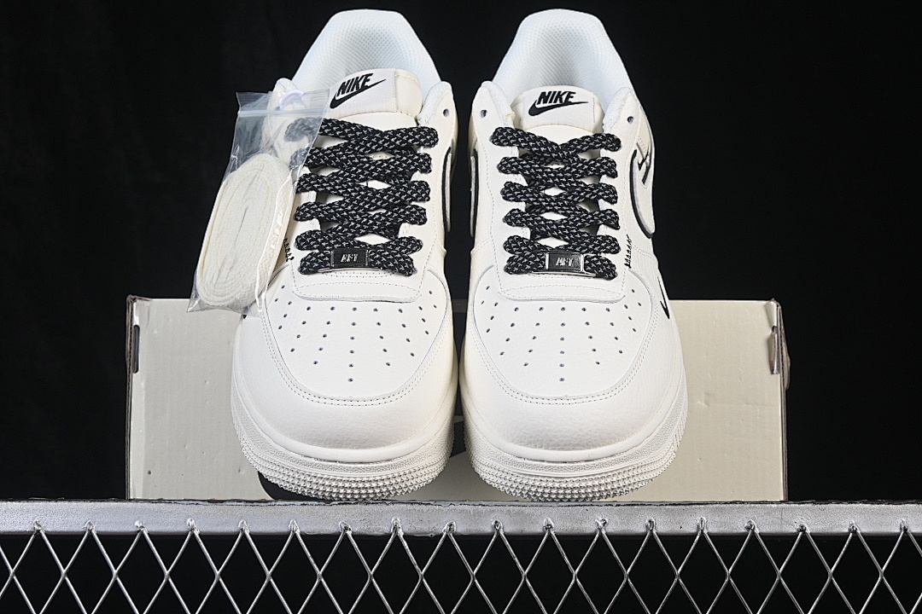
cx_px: 461
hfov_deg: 27.0
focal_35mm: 75
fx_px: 1921
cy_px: 307
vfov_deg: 18.2
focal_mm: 50
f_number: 8
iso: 160
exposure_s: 1/80
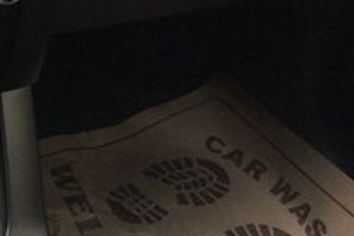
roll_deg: -4.7
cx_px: -185
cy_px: -142
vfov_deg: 13.0
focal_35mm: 98
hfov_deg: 18.4
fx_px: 963
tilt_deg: -26.9
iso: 64
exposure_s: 1/100
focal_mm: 4.15
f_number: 2.2
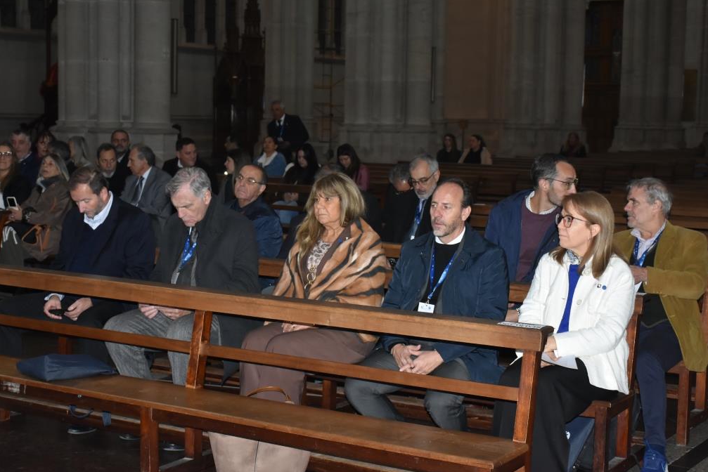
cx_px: 359
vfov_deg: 22.3
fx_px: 1200
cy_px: 235
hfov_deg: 32.9
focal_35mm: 61
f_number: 5.6
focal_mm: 40
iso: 1600
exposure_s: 1/60
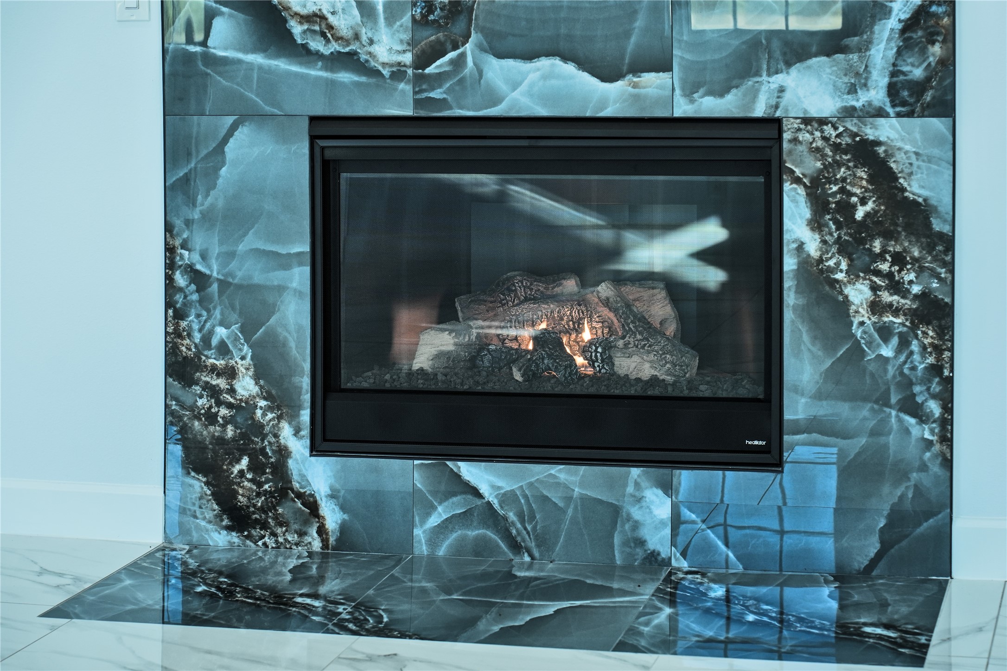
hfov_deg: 27.0
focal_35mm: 75
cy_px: 336
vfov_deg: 18.2
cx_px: 504
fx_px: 2098
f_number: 5
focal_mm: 75
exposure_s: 1/80
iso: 400
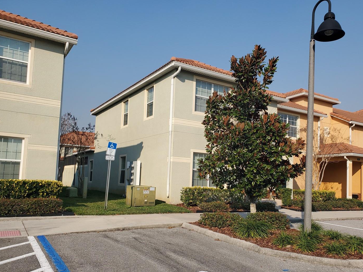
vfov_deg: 46.7
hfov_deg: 59.8
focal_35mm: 30
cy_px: 153
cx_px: 200
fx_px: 315
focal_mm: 4.3
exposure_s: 1/1718
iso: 50
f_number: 2.4
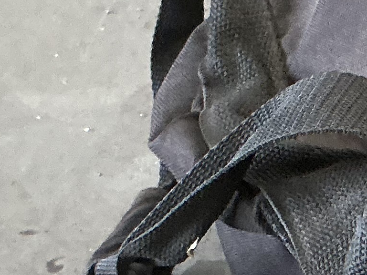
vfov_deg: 9.7
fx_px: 1612
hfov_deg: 11.8
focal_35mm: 152
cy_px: 243
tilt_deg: -48.7
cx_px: 696
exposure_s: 1/60
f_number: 1.8
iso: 125
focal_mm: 3
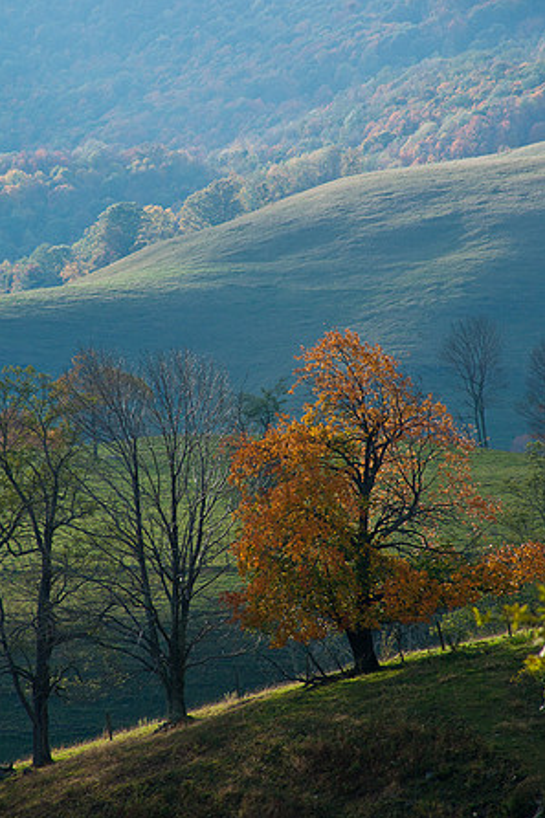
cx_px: 272
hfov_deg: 4.5
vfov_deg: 6.8
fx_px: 6885
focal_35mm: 303
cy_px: 409
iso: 200
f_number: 14
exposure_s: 1/125
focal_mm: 300
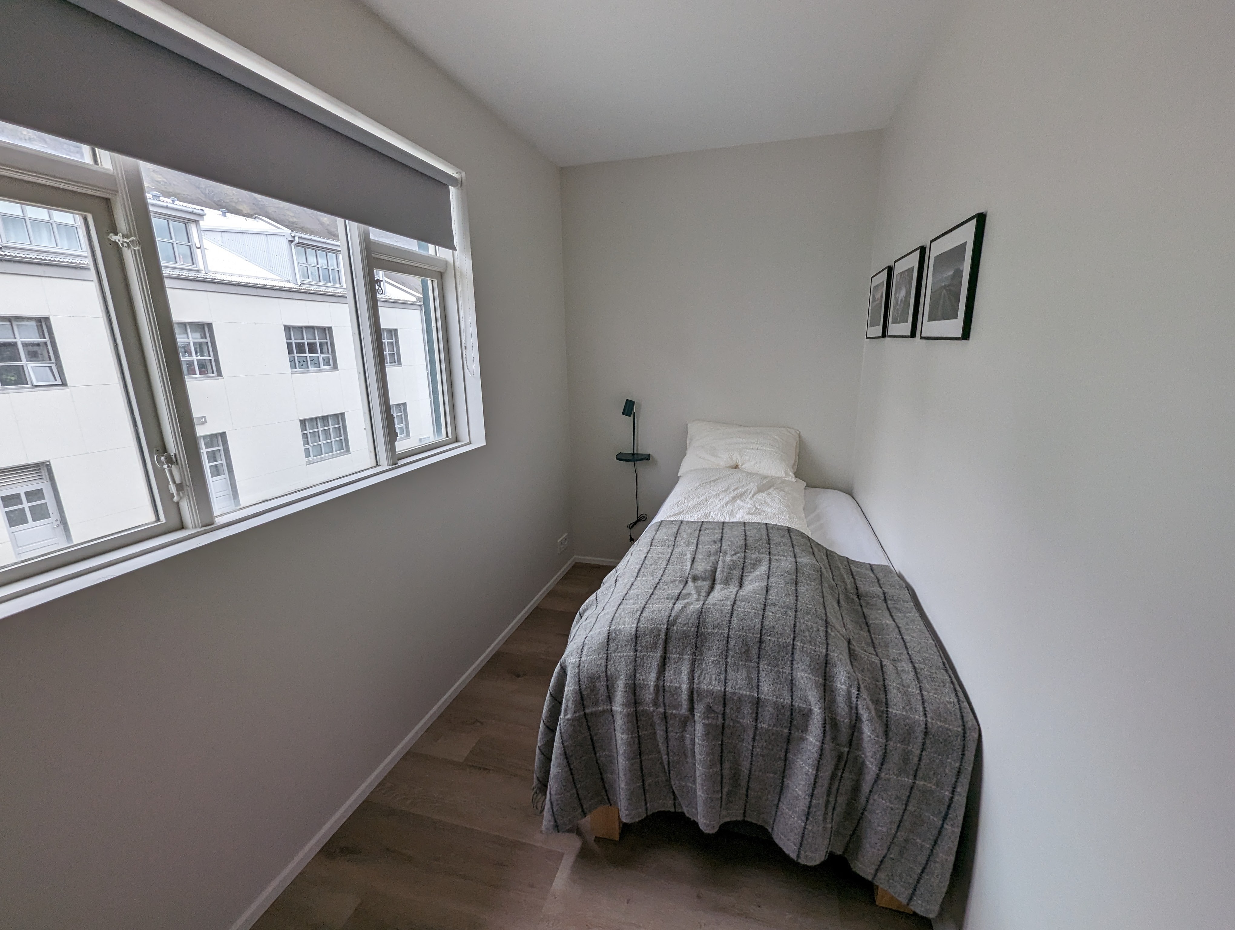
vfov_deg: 90.1
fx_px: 464
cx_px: 618
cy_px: 465
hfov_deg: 106.1
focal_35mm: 13
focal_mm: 1.95
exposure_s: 1/228
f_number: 2.2
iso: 47
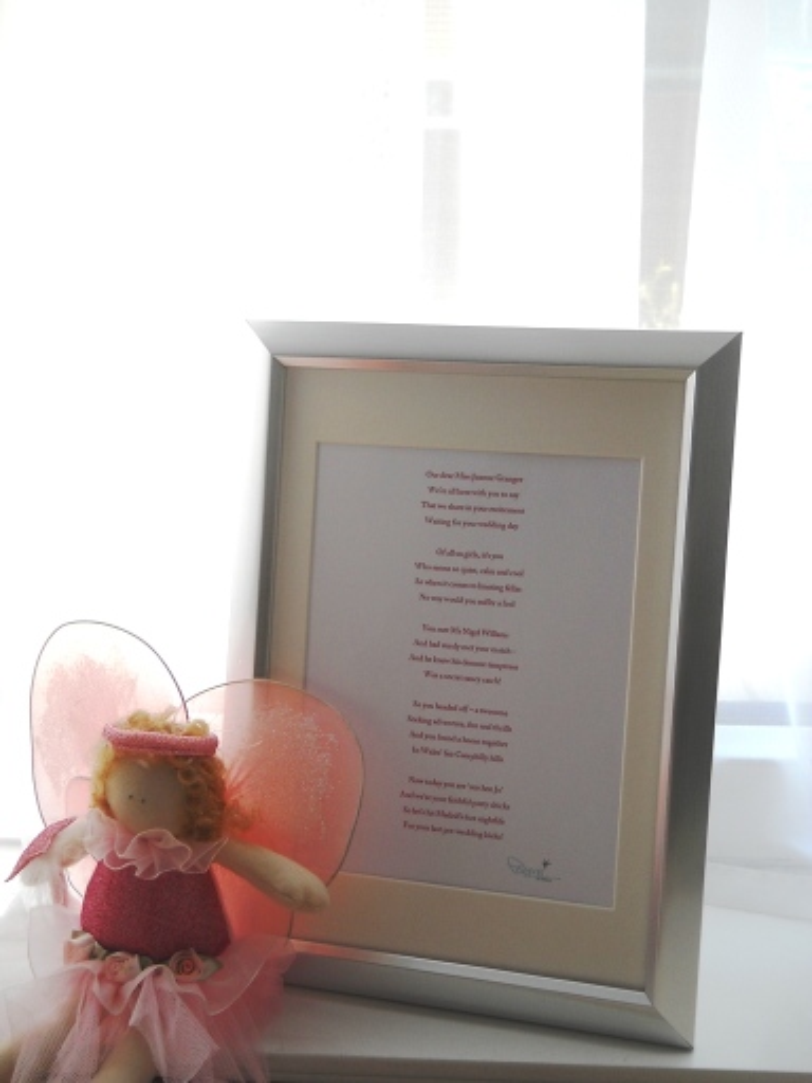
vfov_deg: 45.8
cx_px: 406
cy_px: 542
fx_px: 1282
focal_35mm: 41
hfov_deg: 35.1
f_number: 3.1
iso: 80
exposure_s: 1/125
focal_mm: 6.72
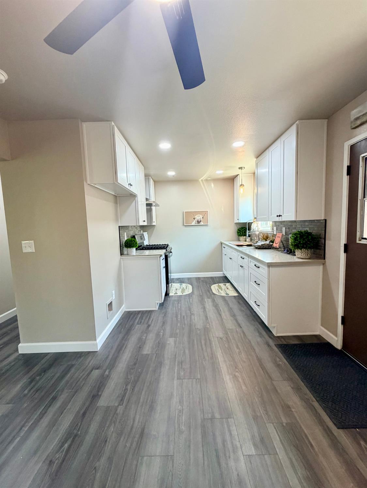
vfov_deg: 102.0
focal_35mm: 14
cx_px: 184
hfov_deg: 85.7
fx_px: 198
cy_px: 244
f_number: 2.2
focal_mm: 2.22
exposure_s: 1/121
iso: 250
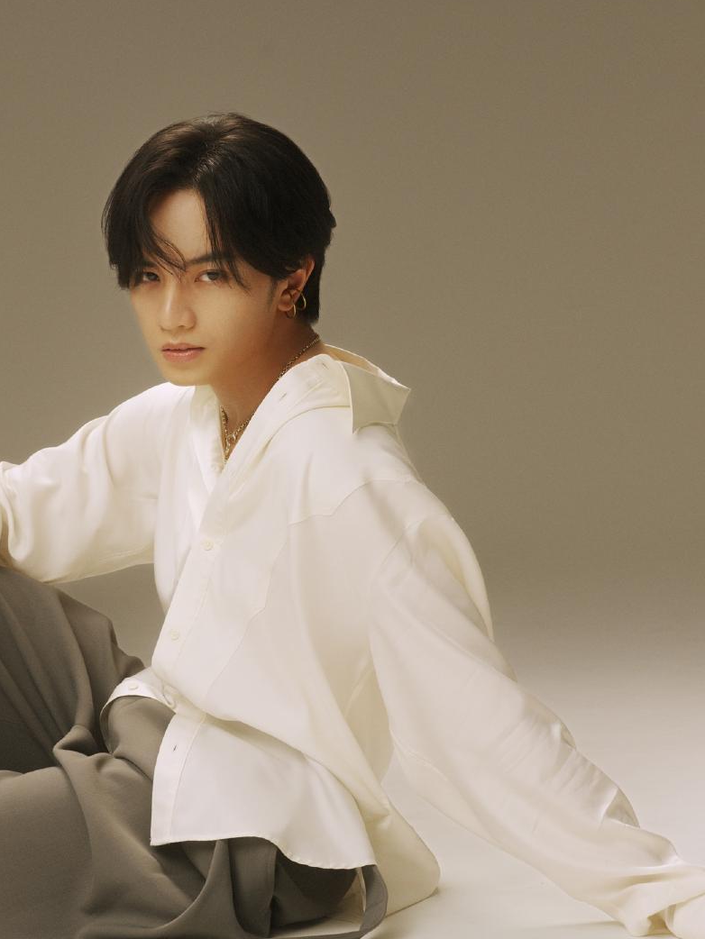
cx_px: 179
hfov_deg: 22.1
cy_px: 607
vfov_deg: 29.2
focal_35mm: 66
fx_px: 1792
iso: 100
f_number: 8
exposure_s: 1/125
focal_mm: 55
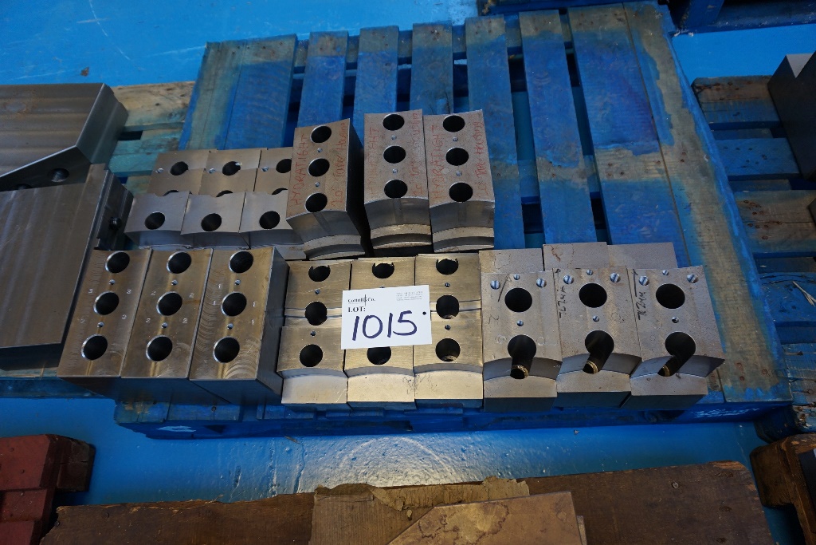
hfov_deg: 73.7
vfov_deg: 53.1
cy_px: 272
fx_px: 544
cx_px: 408
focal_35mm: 24
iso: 640
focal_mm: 16
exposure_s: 1/160
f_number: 4
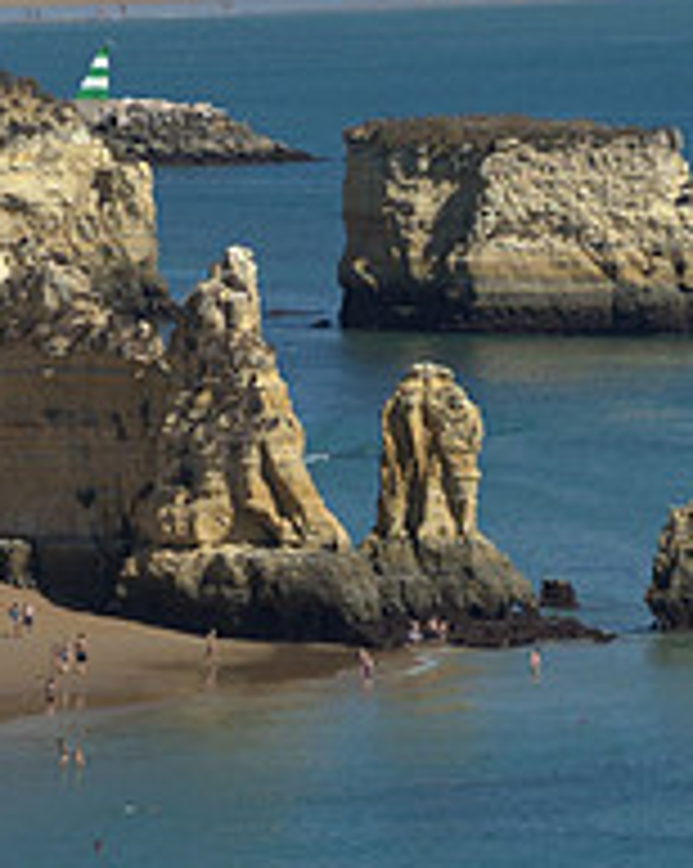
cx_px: 567
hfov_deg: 2.7
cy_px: 623
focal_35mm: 565
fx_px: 14508
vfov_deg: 3.4
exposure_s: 1/400
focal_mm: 200
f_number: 10
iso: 200
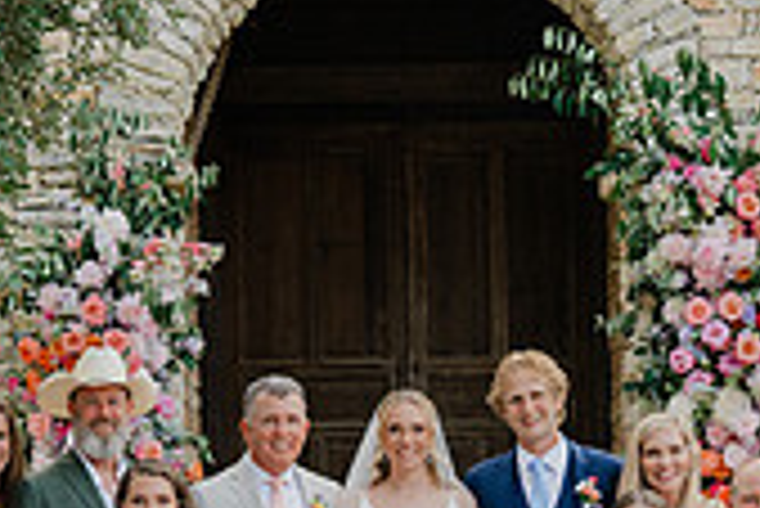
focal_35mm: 103
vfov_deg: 13.0
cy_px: 578
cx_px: 409
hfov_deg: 19.8
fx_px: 2176
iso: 250
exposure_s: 1/400
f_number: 4
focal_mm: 30
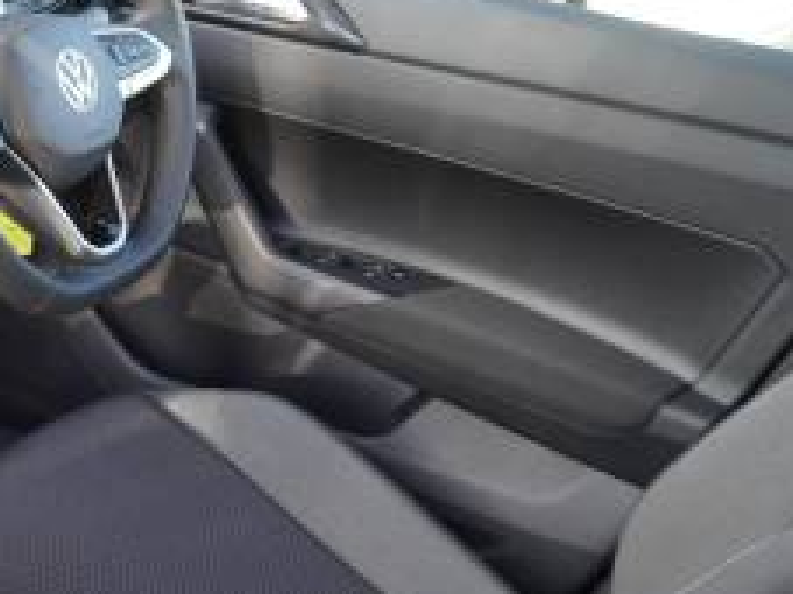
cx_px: -252
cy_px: 273
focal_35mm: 65
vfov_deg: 22.6
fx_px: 1488
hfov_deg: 25.5
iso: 640
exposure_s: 1/60
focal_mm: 16
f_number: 4
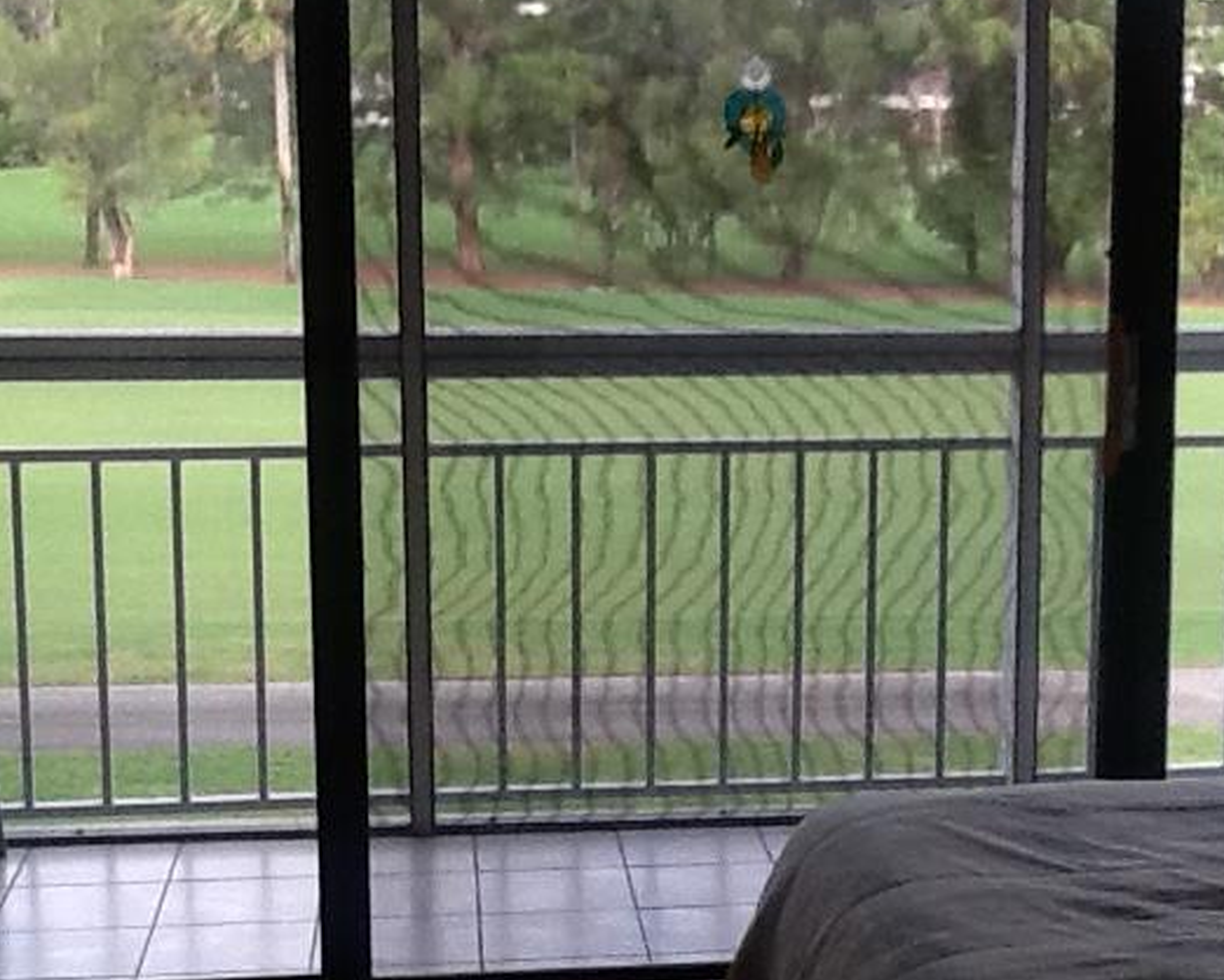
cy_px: 588
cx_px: 898
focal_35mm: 79
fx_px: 2863
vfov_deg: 19.4
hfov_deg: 23.9
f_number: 2.4
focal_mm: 2.03
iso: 80
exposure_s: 1/120
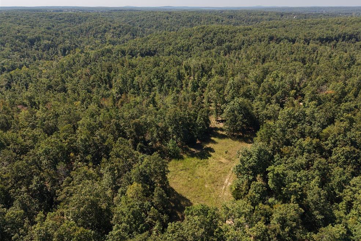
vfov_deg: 49.5
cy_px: 127
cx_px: 188
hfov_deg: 69.4
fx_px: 261
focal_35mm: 26
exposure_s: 1/100
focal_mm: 8.67
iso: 240
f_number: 1.8
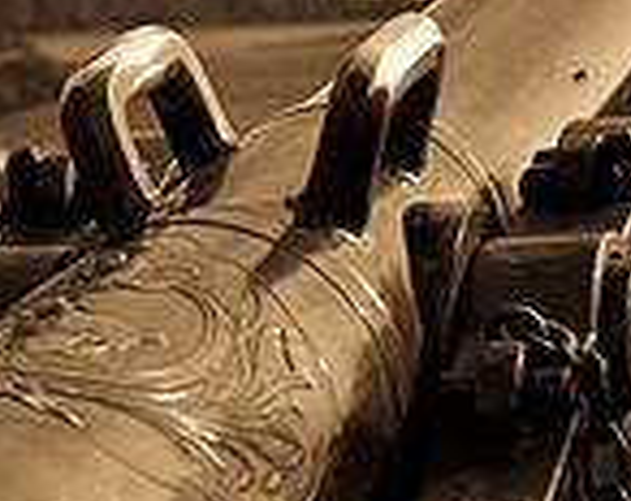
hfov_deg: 9.0
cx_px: -104
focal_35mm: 213
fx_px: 3967
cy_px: 397
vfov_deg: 7.2
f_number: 4.2
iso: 200
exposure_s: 1/2000
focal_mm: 38
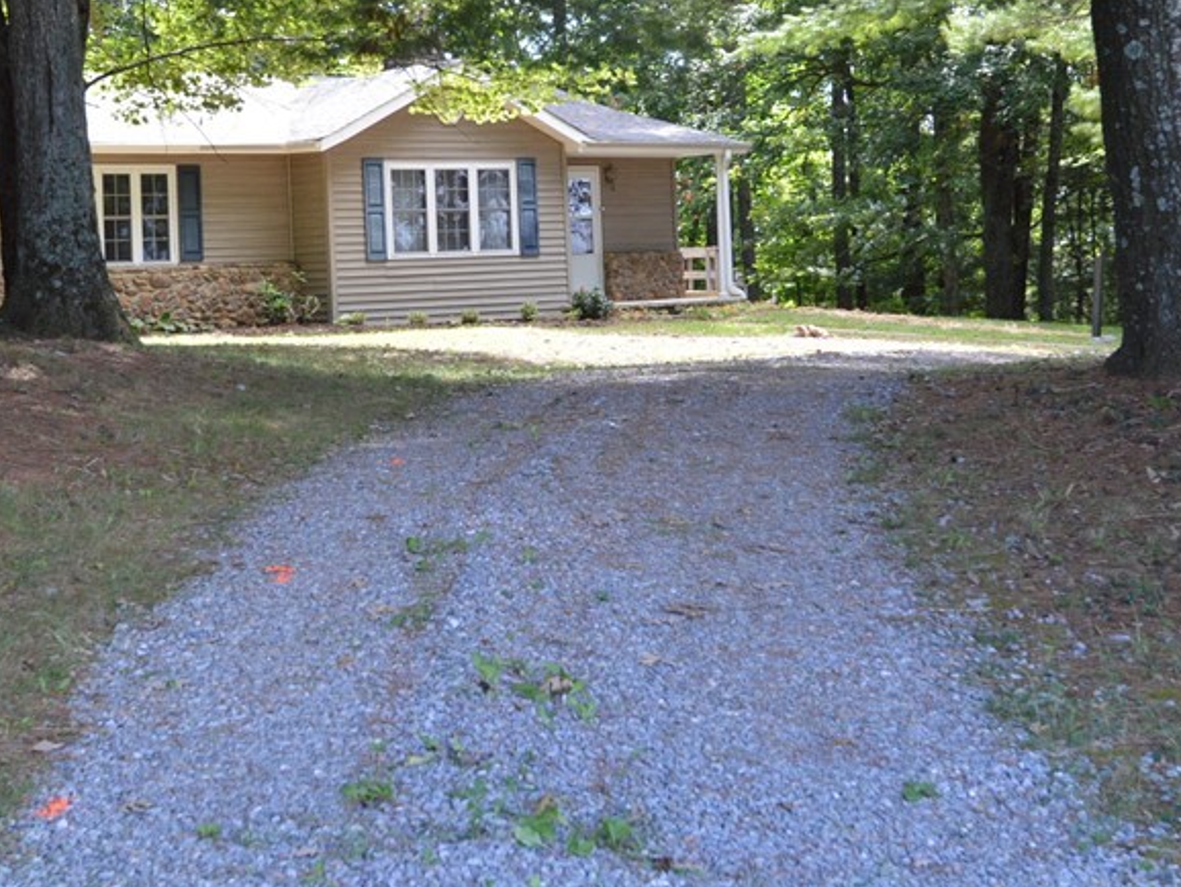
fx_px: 2219
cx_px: 506
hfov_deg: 29.8
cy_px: 245
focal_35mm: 65
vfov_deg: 22.4
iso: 400
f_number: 5.6
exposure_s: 1/125
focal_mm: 24
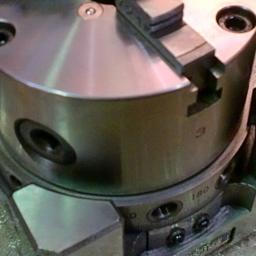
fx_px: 577
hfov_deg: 25.0
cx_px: 115
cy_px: 93
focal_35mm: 69
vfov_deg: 24.9
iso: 320
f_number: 3.1
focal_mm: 6.3
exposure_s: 1/60
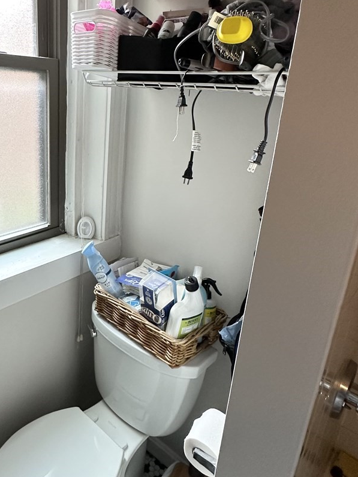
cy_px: 210
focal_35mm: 27
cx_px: 108
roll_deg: -3.3
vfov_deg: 65.1
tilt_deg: -17.0
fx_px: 372
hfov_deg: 50.1
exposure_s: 1/60
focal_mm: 2.22
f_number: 2.2
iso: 200
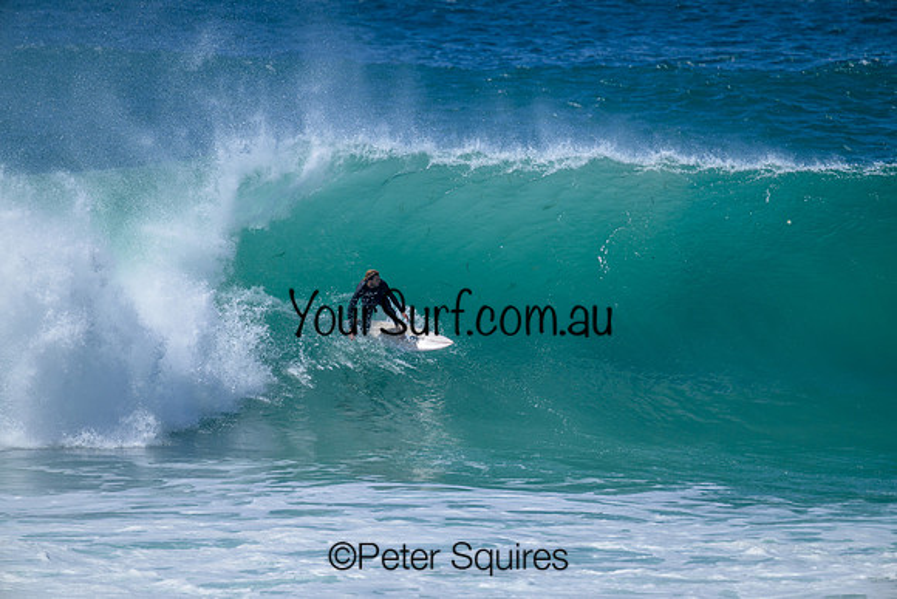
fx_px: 13956
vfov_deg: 2.5
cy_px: 300
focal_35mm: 560
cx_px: 448
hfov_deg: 3.7
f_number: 8
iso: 400
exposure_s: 1/2000
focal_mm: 560
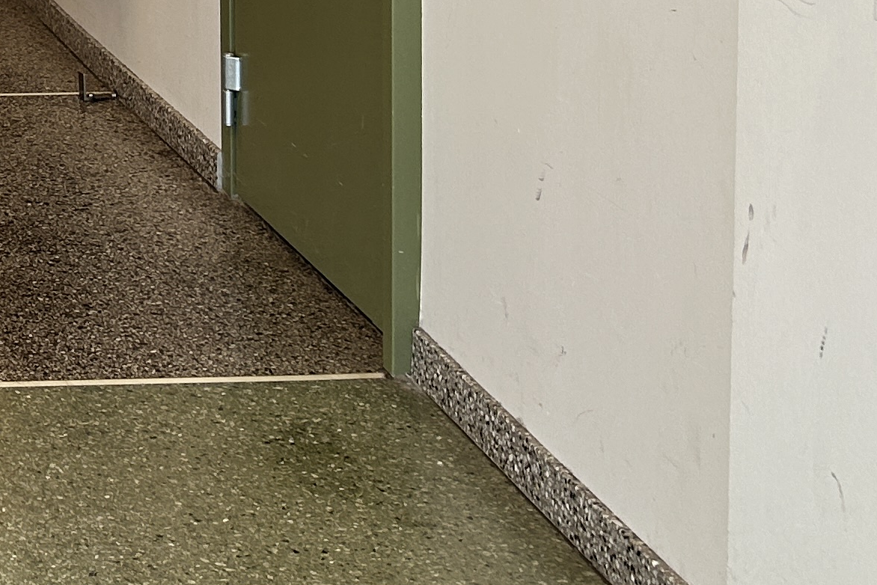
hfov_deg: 19.5
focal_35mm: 93
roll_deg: +2.4
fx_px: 2266
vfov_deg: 13.9
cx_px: -384
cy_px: -272
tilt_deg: -3.9
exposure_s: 1/121
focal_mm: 5.7
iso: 40
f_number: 1.5
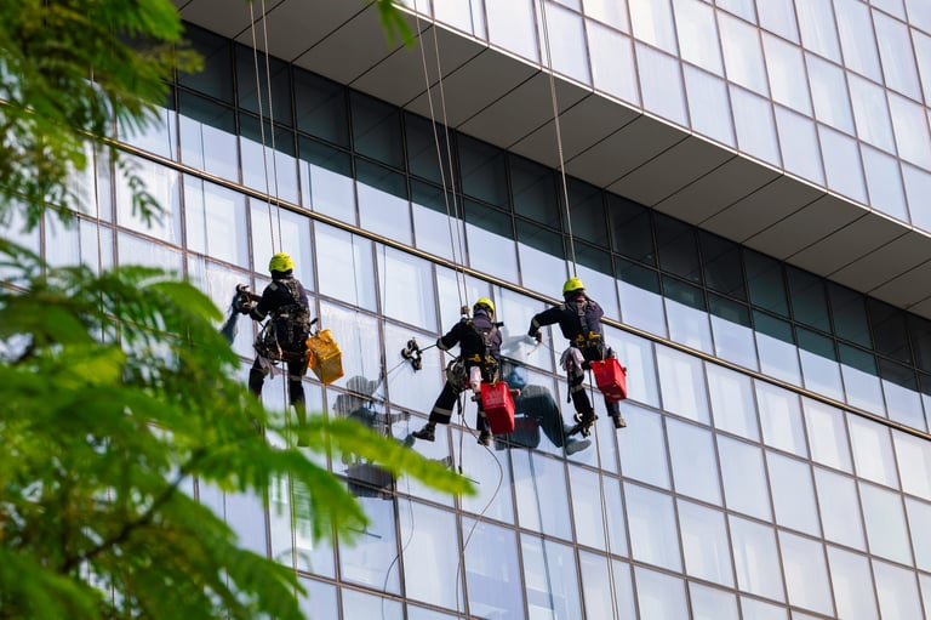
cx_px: 466
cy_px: 310
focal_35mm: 105
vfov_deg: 13.0
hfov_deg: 19.5
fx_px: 2714
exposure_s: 1/1000
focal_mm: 105
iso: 250
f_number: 8
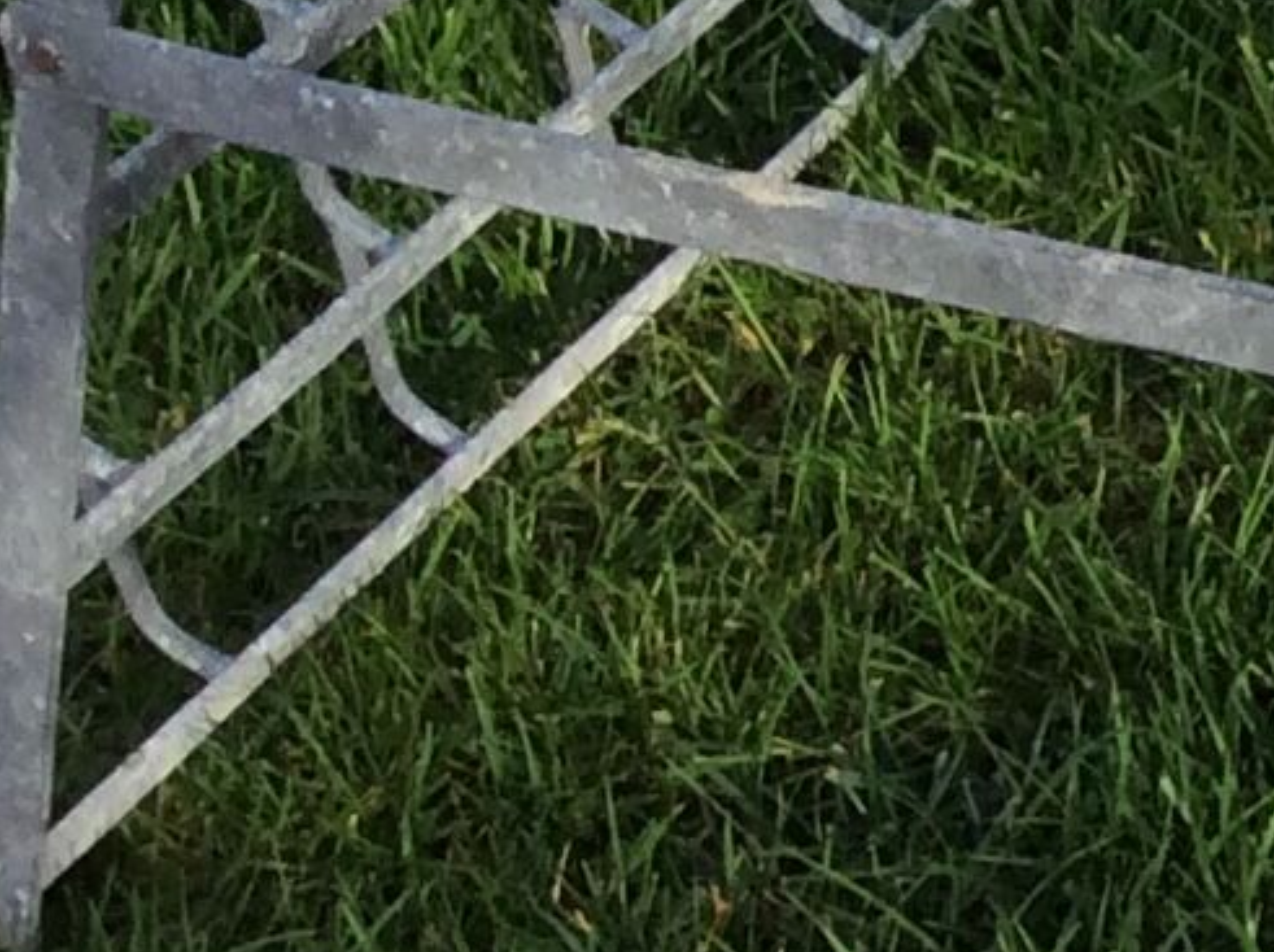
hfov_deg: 9.9
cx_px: 3319
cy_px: -117
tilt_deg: -36.5
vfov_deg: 8.7
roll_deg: -1.6
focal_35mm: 169
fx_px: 6212
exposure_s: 1/566
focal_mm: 3.3
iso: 32
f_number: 2.4
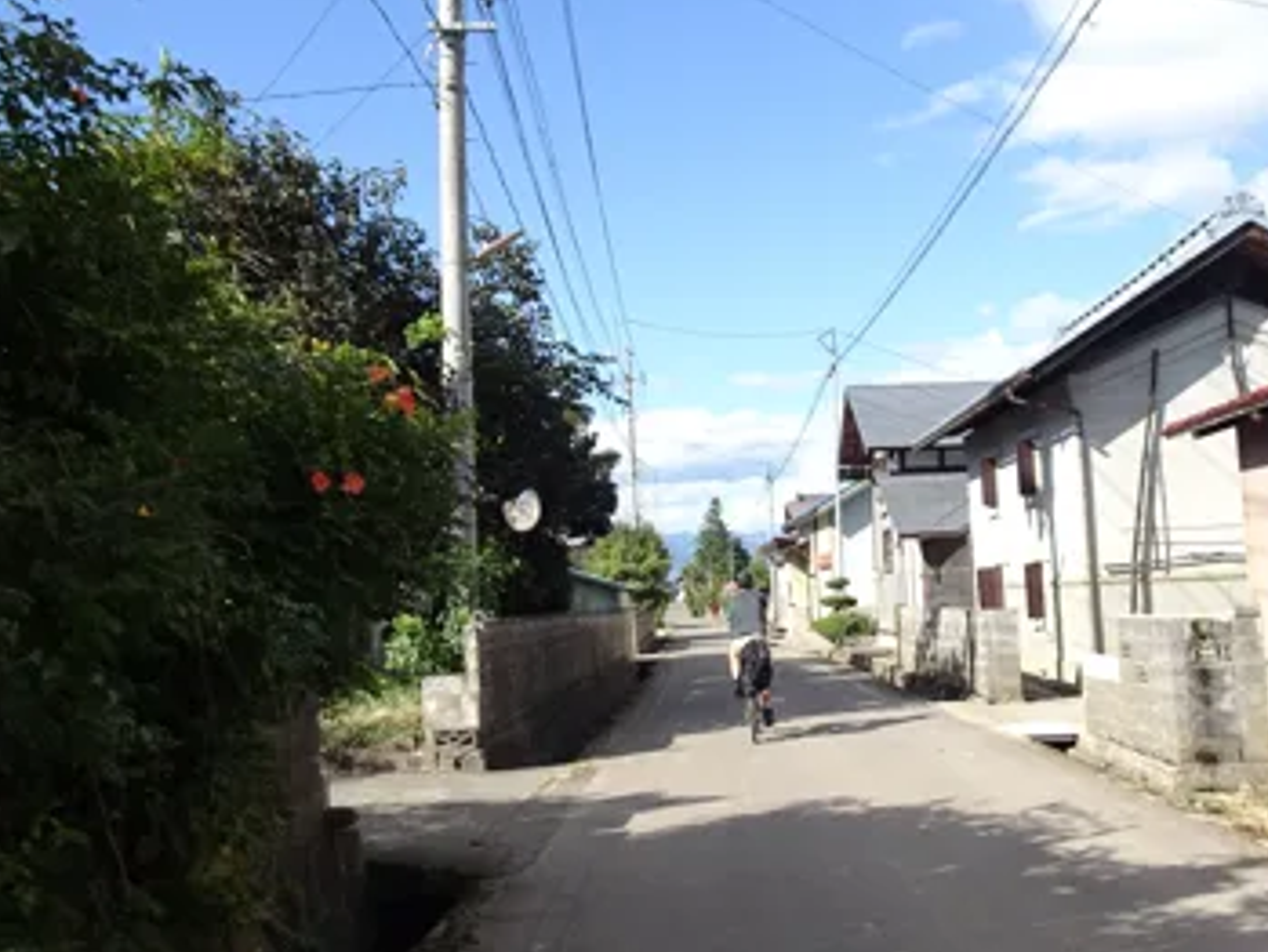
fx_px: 1209
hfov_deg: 55.0
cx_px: 741
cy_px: 472
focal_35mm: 33
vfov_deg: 43.0
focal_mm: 4.1
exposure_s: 1/400
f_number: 3.5
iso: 80
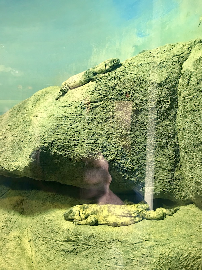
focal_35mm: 28
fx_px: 218
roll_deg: -1.1
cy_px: 135
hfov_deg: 49.7
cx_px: 101
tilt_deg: -5.5
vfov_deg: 63.4
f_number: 1.8
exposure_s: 1/17
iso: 40
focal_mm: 3.99
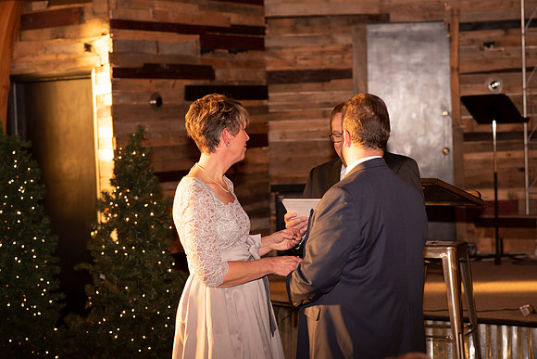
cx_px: 268
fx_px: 1268
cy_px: 180
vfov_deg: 16.1
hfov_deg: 23.9
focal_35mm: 85
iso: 500
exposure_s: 1/160
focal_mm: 85
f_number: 3.5
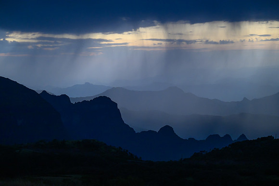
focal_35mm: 86
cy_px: 93
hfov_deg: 23.7
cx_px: 140
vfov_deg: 15.9
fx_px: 666
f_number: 2.8
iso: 3200
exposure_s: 1/250
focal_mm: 86
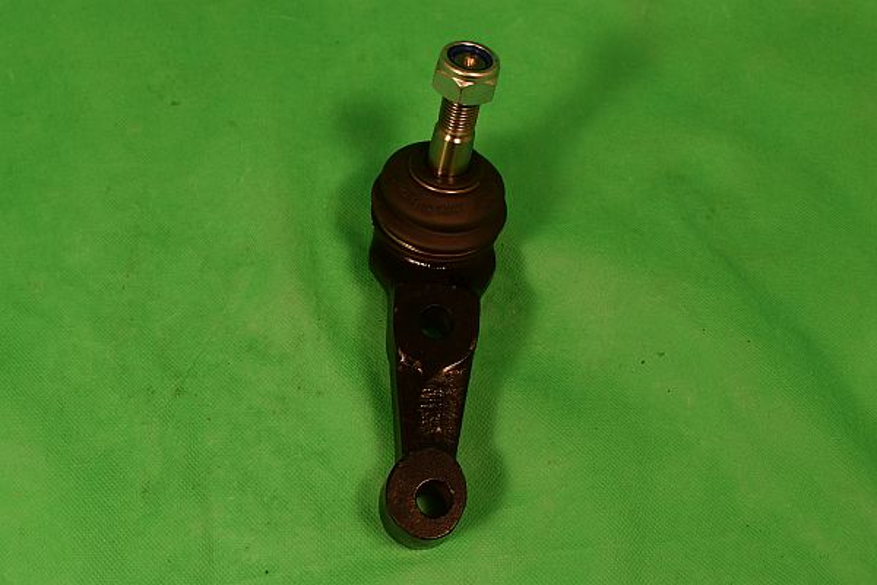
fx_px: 1133
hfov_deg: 42.3
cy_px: 292
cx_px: 438
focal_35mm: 46
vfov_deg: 28.9
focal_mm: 31
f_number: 8
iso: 280
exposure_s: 1/250
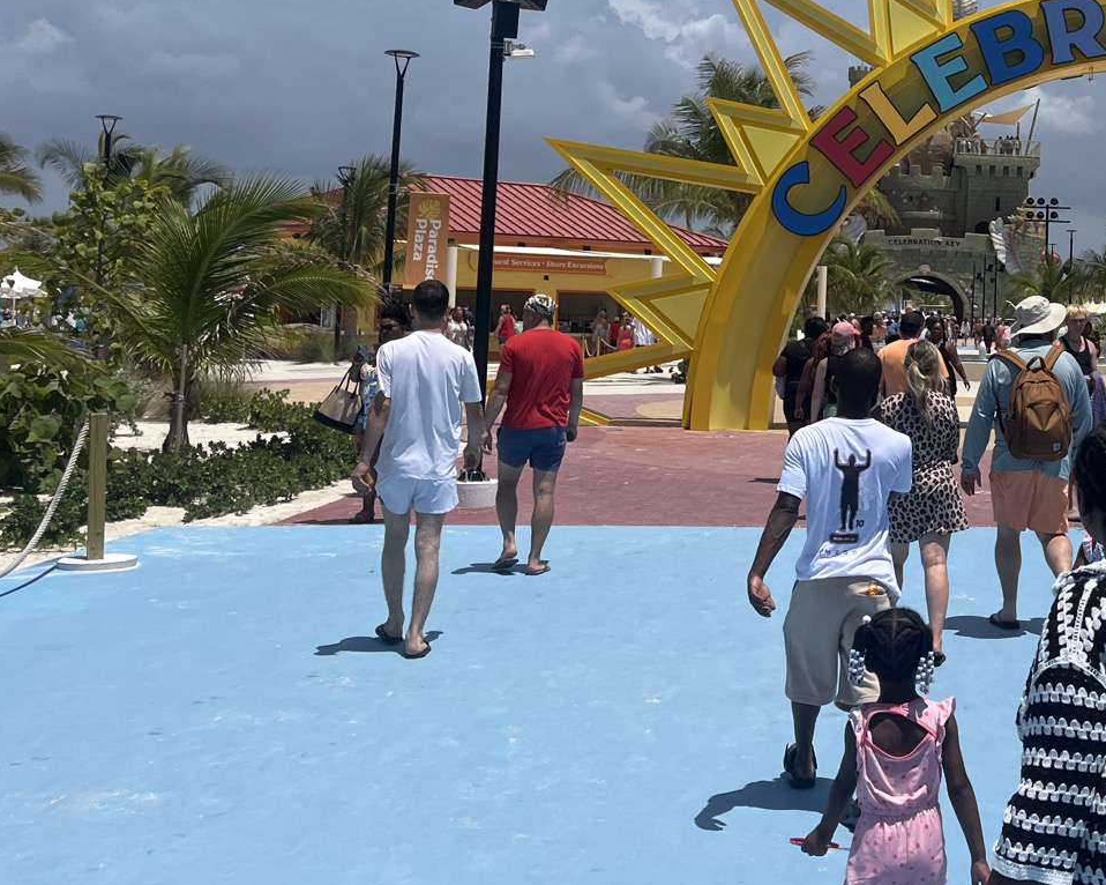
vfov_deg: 28.2
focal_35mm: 53
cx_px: 1059
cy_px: 223
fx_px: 1735
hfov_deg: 33.0
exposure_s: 1/6897
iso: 50
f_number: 1.6
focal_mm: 5.1
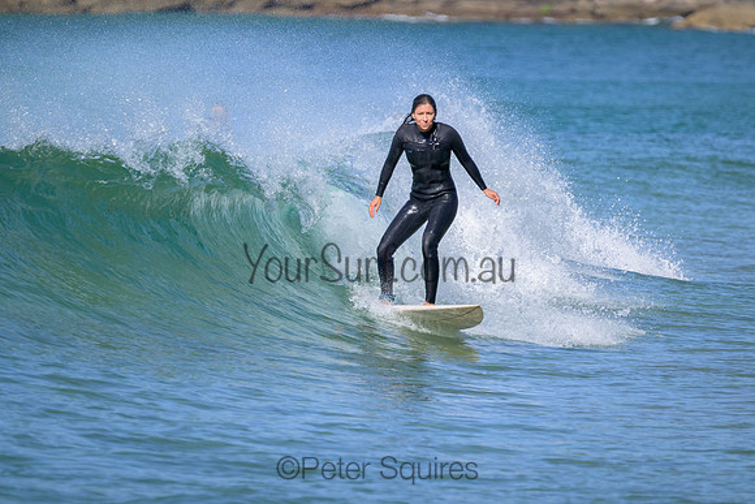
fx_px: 13425
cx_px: 378
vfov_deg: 2.1
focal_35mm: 640
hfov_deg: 3.2
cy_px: 252
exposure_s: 1/2000
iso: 1000
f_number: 11
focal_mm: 640
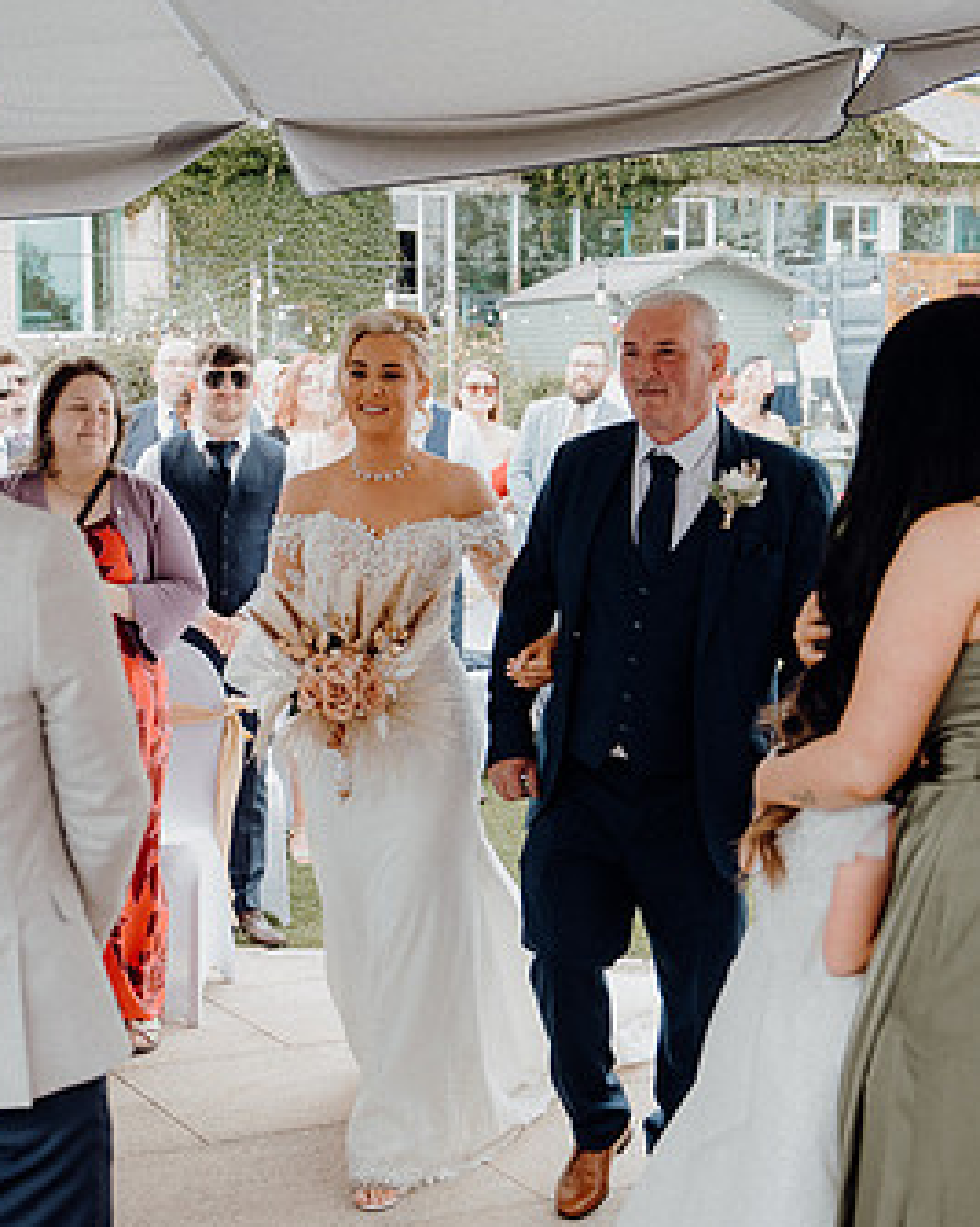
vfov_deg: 30.5
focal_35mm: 62
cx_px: 246
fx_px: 2249
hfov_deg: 24.3
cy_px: 696
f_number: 3.5
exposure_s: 1/200
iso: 125
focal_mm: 38
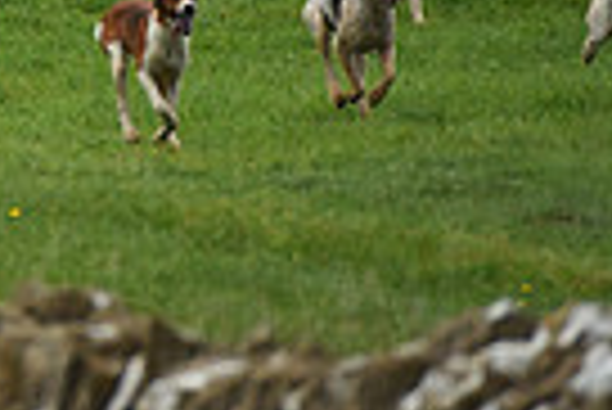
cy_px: -338
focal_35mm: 850
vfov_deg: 1.6
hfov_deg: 2.4
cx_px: -598
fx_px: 14465
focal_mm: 200
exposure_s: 1/1000
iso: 2500
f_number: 5
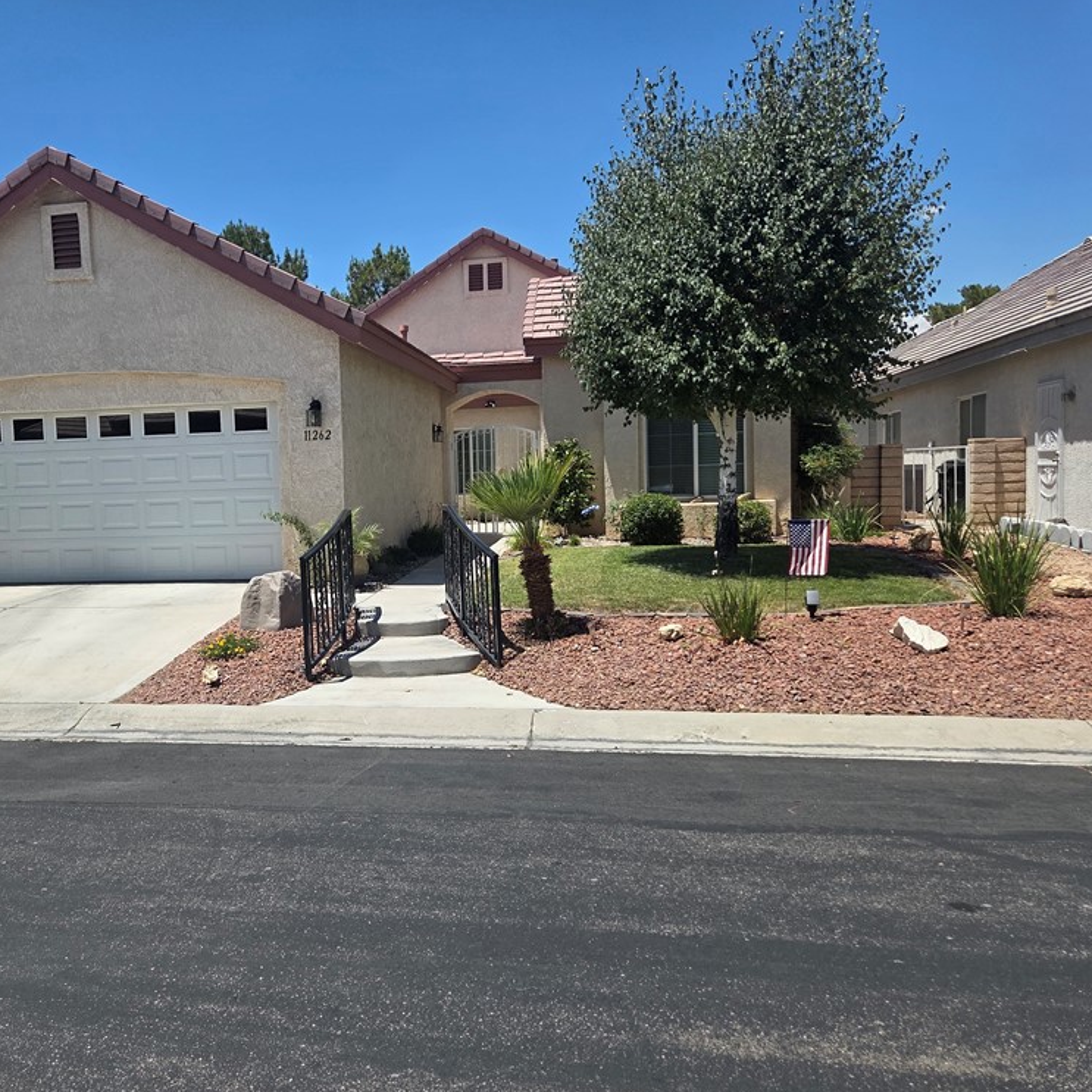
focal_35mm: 28
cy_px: 536
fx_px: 999
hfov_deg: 56.4
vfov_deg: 57.3
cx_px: 387
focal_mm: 5.4
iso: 80
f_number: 1.8
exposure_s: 1/5545
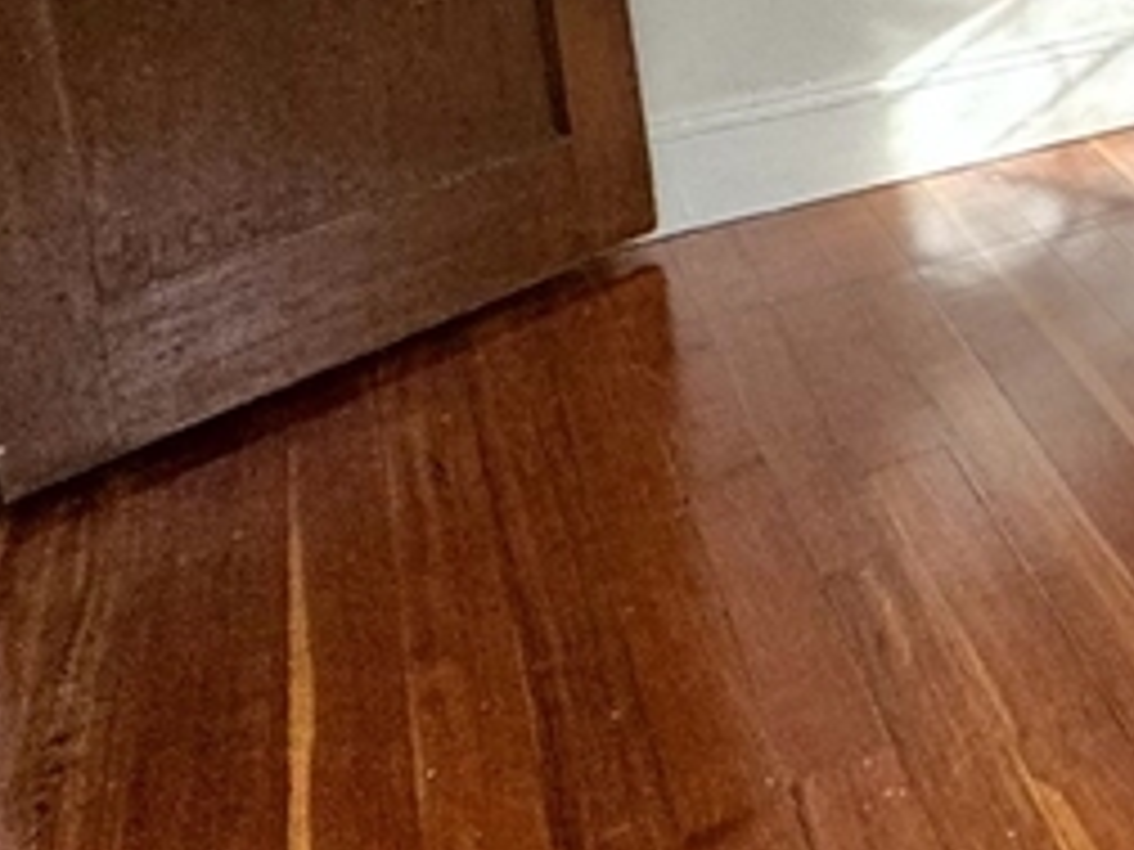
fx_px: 1867
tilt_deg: -8.1
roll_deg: +0.2
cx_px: 2268
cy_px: -292
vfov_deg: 22.6
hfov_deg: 19.3
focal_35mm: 57
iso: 100
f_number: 2.2
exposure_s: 1/120
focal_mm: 2.22
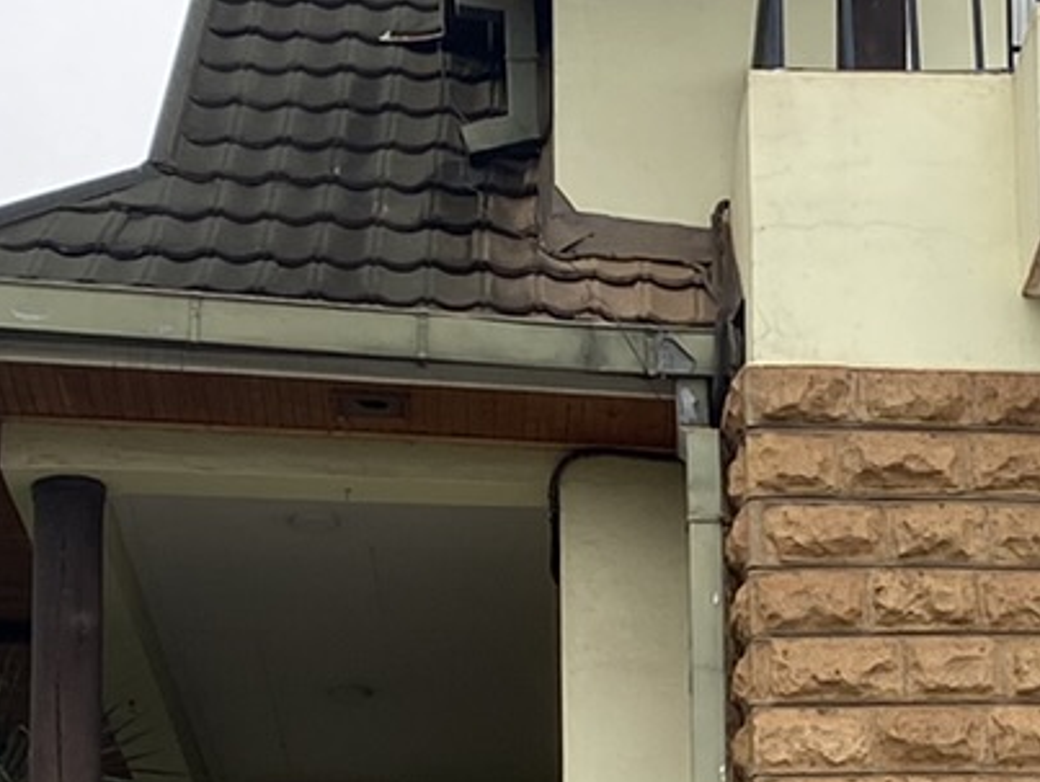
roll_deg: +2.9
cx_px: 1215
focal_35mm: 132
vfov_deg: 10.8
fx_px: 3969
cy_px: 1187
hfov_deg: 14.5
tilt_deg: +10.1
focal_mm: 4.25
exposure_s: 1/219
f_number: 1.8
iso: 32
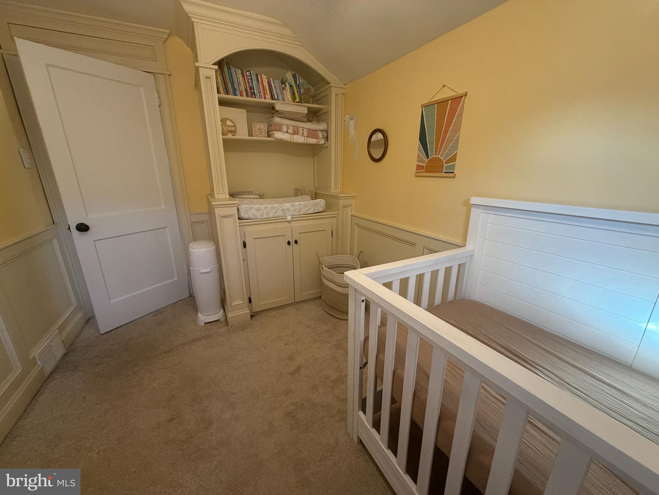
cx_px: 330
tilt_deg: -16.3
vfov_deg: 85.7
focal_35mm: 14
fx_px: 267
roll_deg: +0.5
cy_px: 248
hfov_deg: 102.1
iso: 250
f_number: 2.2
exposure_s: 1/60
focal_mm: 2.22
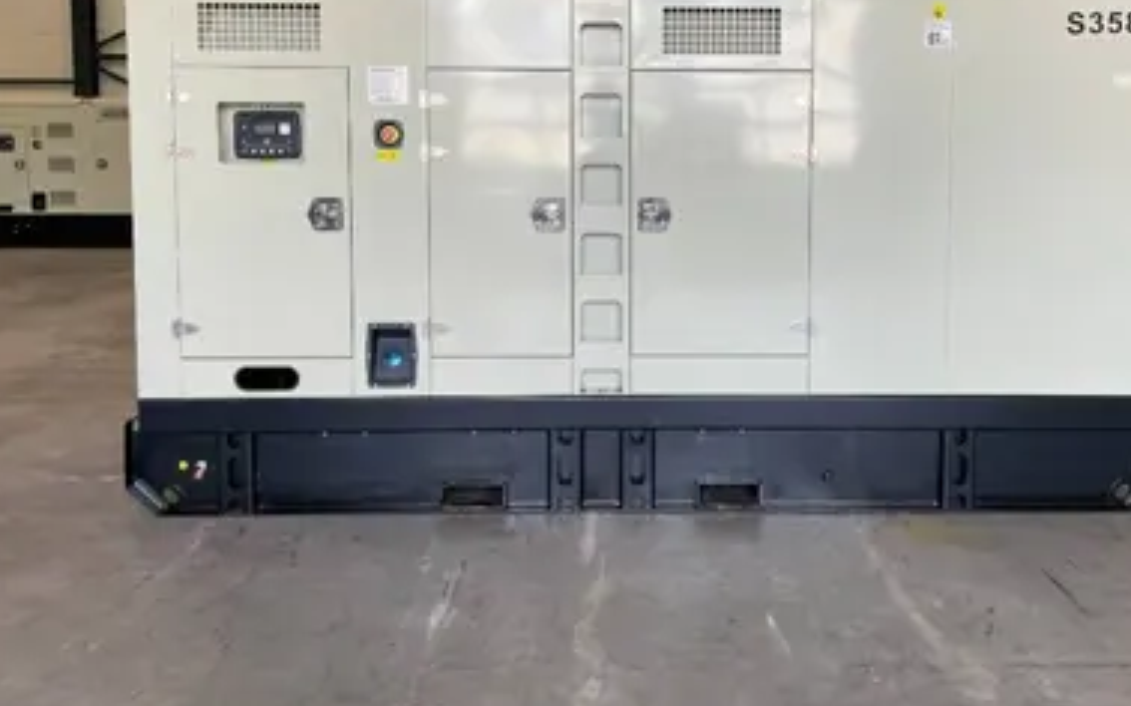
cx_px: 646
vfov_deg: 35.9
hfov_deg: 55.1
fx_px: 1078
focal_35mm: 35
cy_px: 233
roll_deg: -0.2
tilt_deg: -4.8
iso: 80
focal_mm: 4.2
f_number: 1.6
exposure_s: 1/100
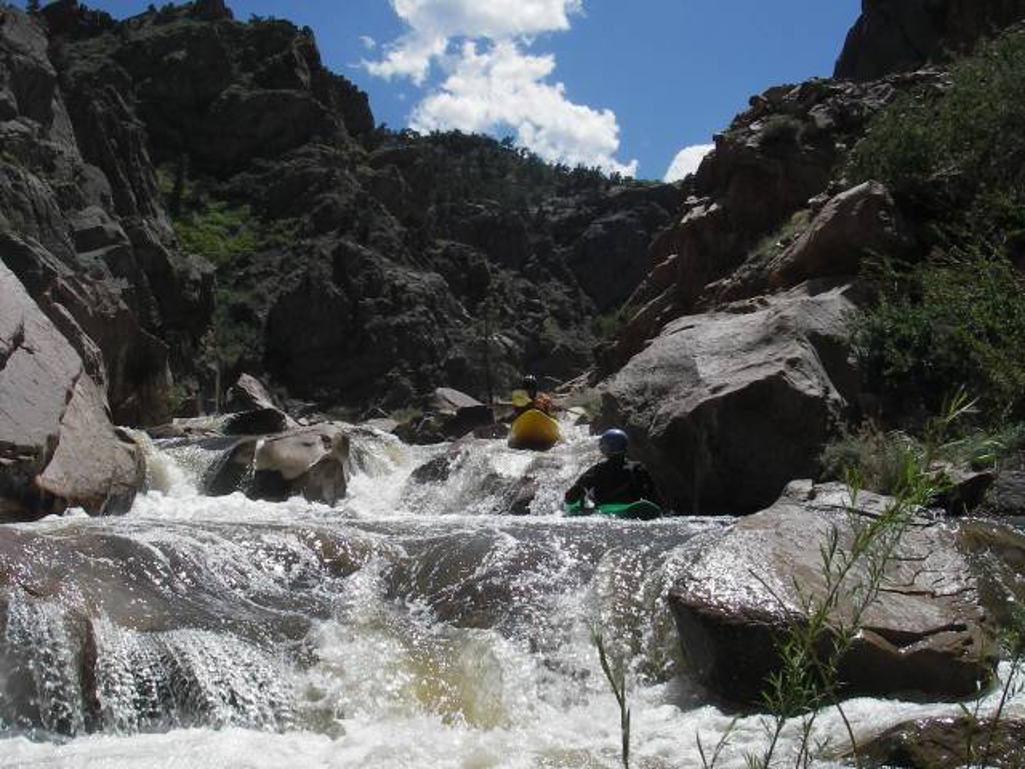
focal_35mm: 38
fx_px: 1125
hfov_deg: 49.0
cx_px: 512
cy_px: 384
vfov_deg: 37.7
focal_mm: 6.3
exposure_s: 1/320
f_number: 6.6
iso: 50
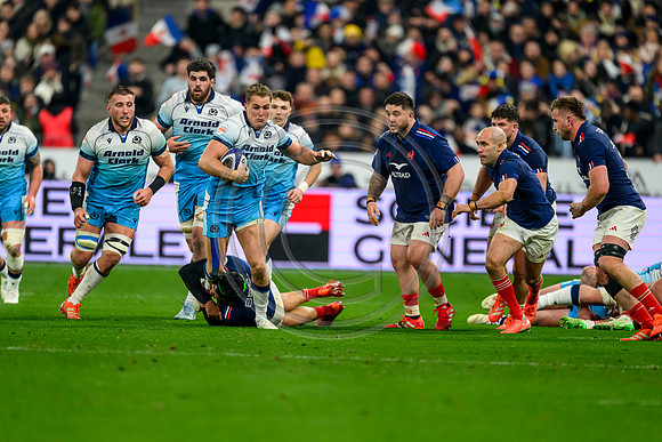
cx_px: 331
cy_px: 221
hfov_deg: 3.7
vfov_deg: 2.5
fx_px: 10300
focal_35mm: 560
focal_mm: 560
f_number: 4
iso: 3200
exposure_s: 1/1600
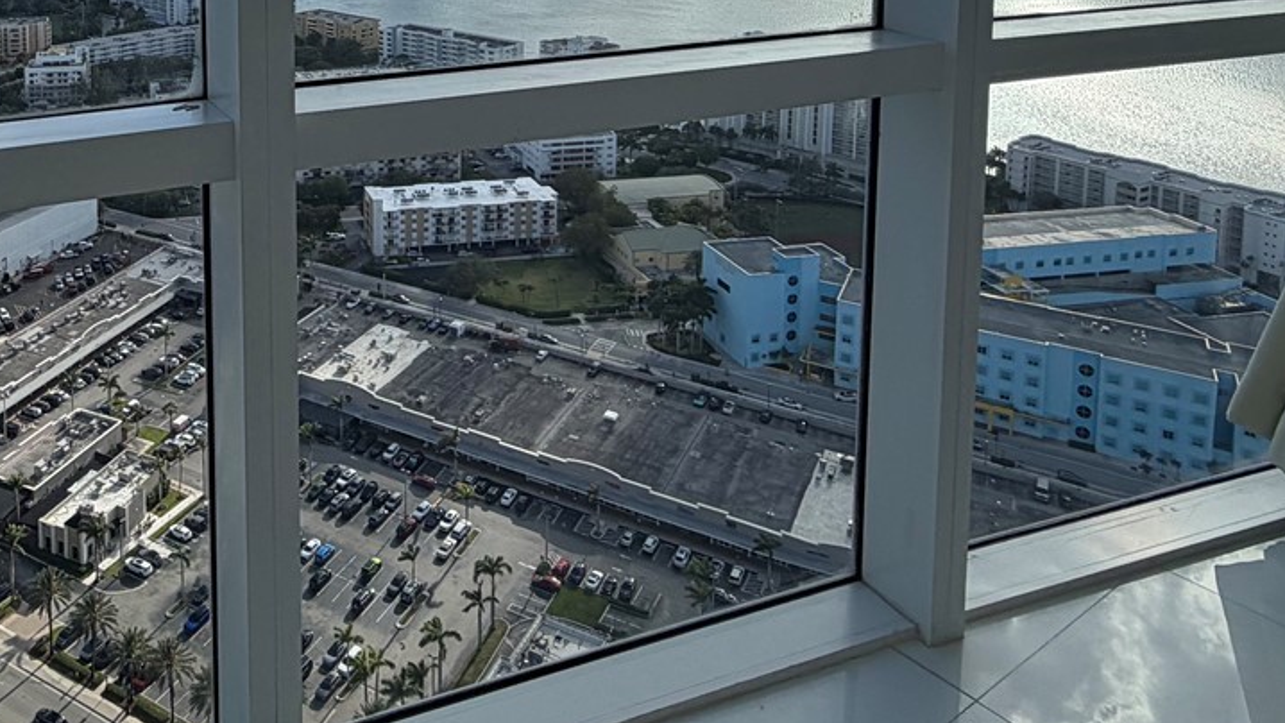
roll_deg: +1.3
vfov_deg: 30.8
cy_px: -77
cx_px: 302
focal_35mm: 34
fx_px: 1159
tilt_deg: -4.8
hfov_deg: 54.9
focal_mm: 2.22
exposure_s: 1/770
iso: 25
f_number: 2.2
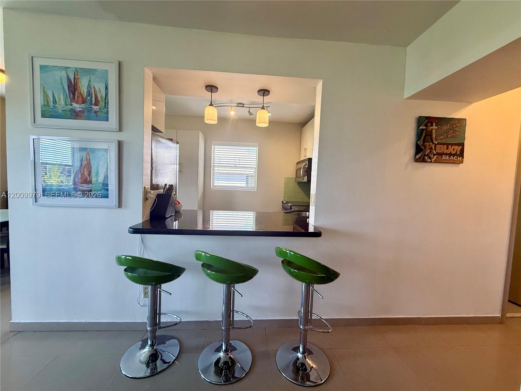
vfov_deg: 85.7
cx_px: 260
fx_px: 211
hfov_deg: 102.1
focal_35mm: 14
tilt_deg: -3.0
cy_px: 196
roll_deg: -2.5
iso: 250
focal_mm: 2.22
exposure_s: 1/120
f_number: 2.2
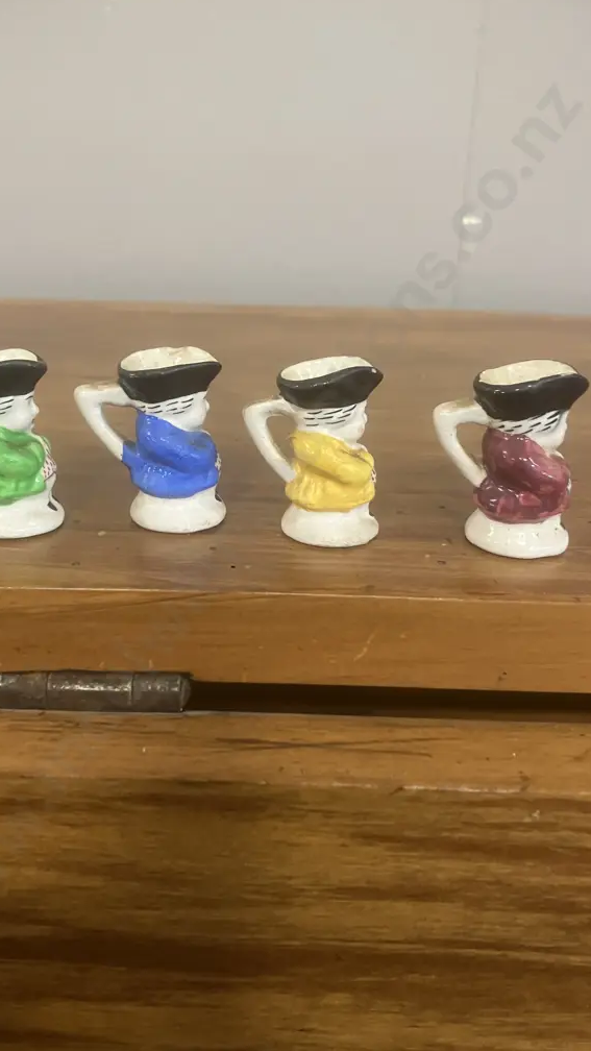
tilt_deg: -20.4
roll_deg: -0.6
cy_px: 520
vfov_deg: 62.6
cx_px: 248
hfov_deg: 37.7
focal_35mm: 31
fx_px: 864
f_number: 1.8
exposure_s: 1/33
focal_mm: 3.99
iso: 250
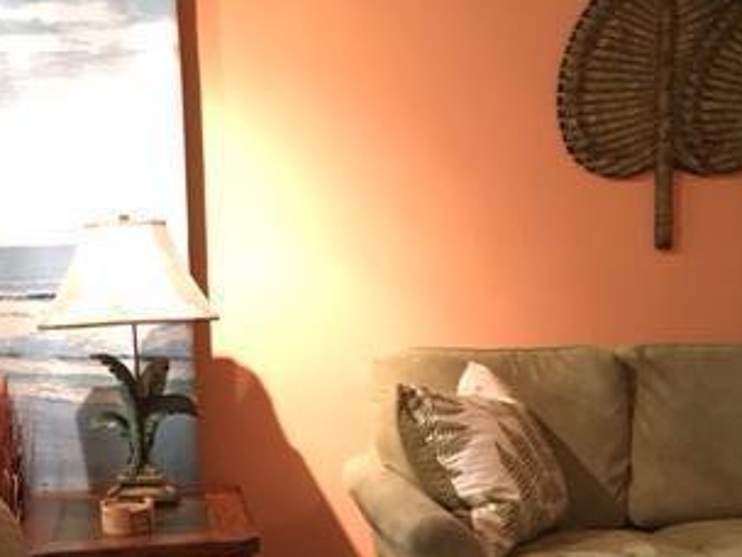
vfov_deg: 23.8
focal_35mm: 61
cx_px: 303
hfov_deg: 31.6
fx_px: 1308
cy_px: 403
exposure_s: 1/15
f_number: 2.2
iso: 400
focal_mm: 4.15
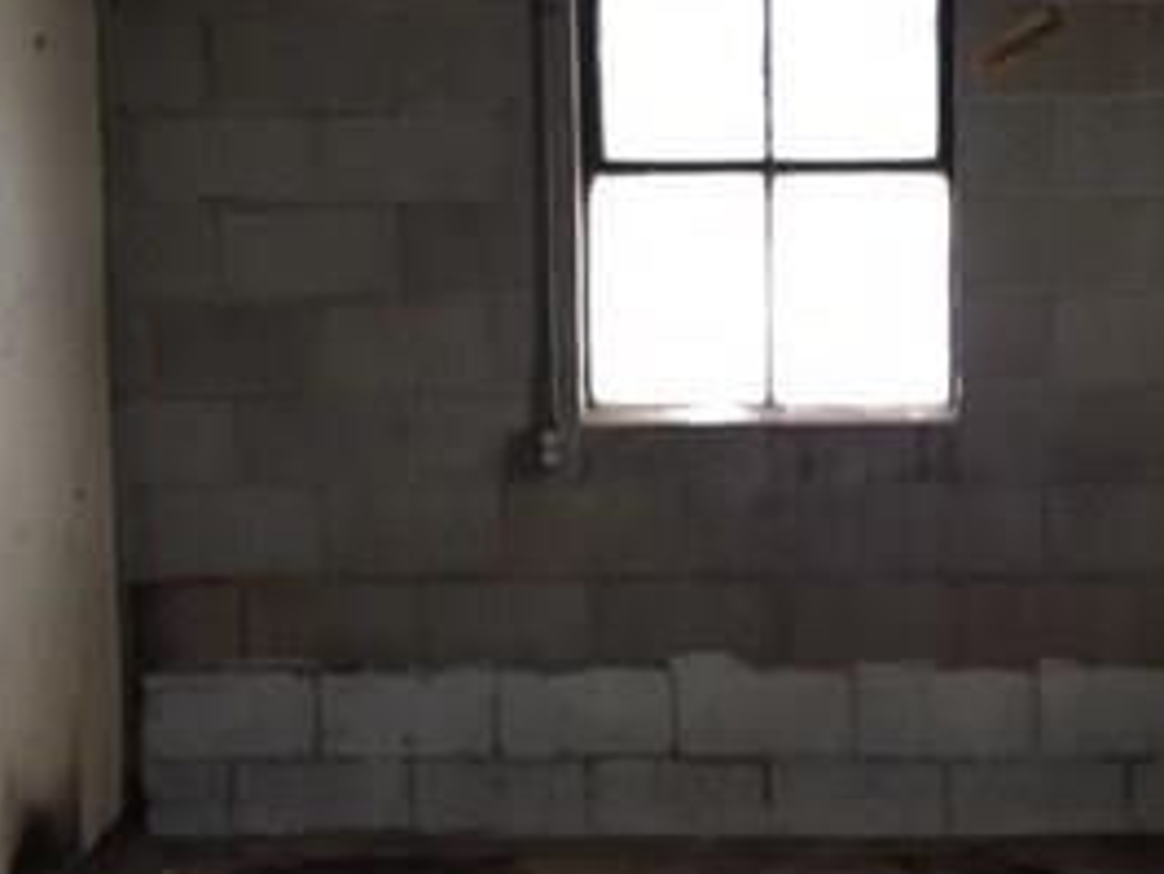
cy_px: 378
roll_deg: -0.3
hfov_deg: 27.4
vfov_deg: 21.0
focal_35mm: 70
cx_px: 865
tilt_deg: -4.9
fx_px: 2355
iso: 200
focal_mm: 4.15
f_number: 2.2
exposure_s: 1/15
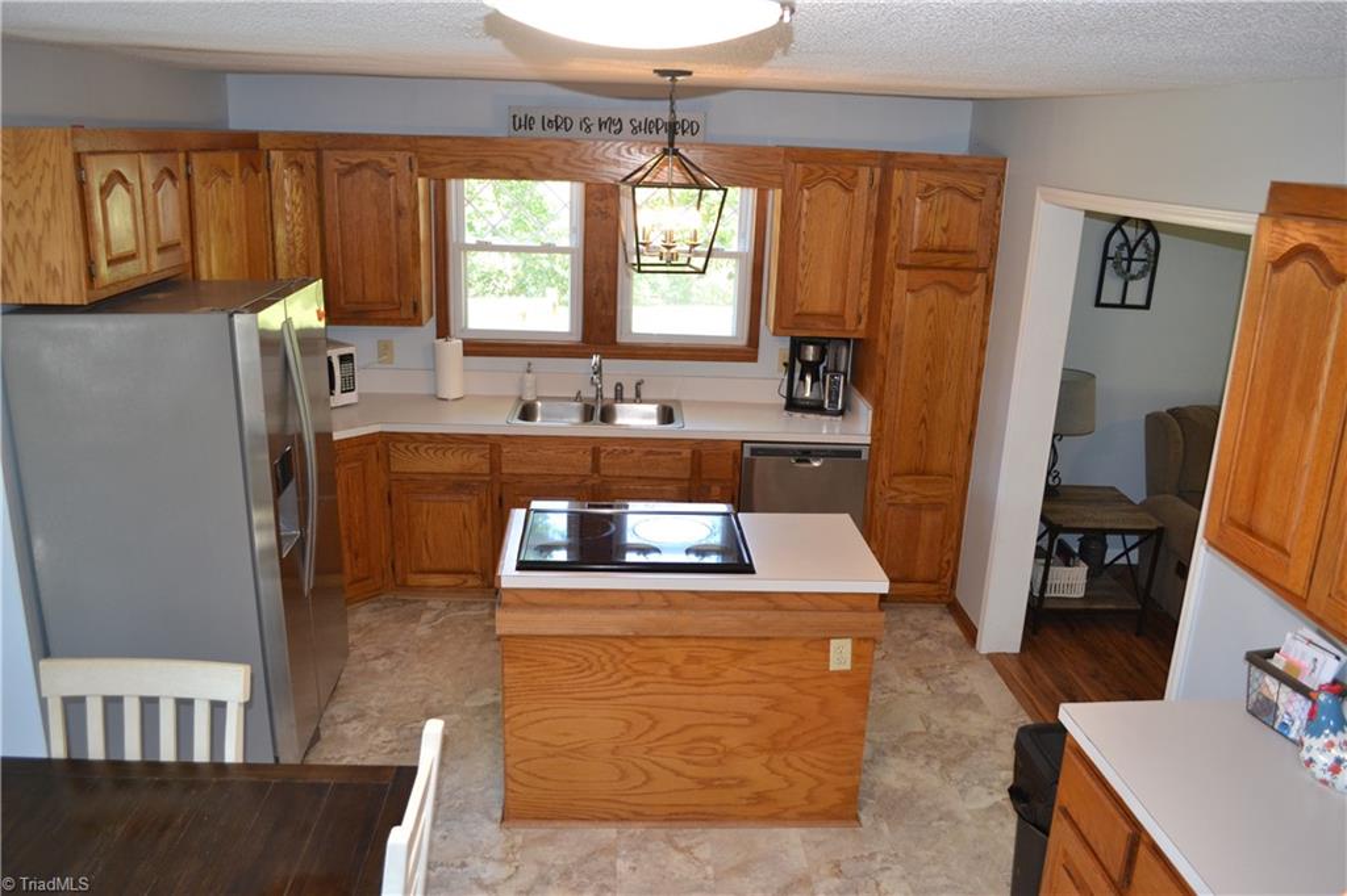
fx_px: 1010
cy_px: 448
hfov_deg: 67.4
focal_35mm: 27
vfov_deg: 47.9
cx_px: 674
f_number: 3.5
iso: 560
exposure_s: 1/60
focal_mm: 18
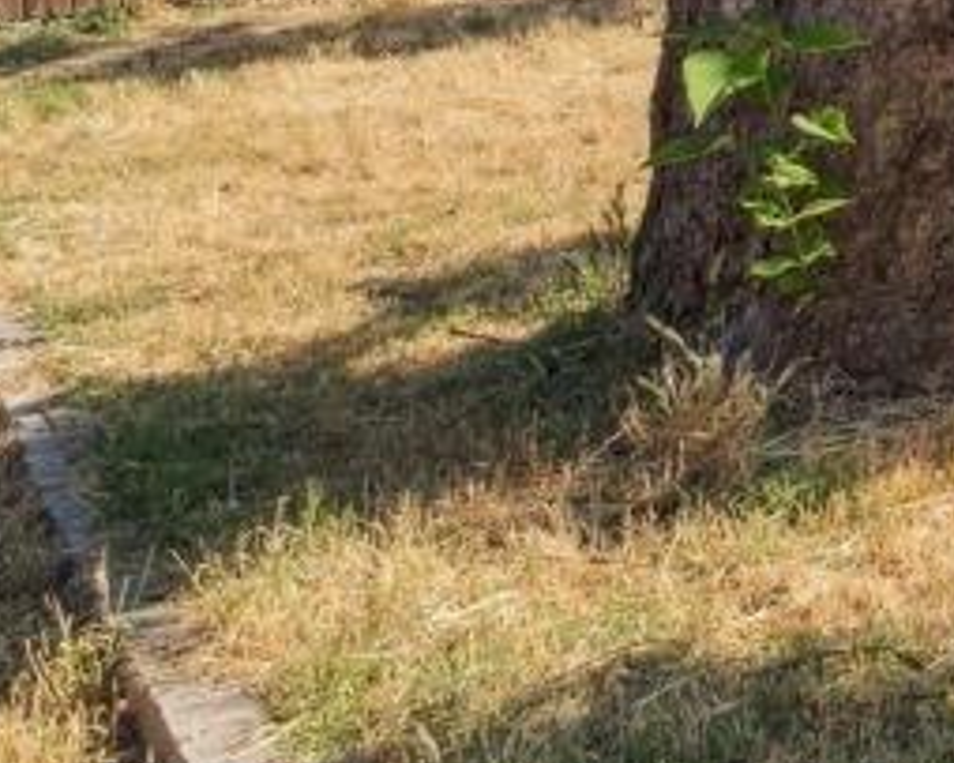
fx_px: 2343
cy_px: -490
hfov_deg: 14.5
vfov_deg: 16.3
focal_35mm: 83
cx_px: 2321
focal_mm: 10
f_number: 8
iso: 100
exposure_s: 1/320
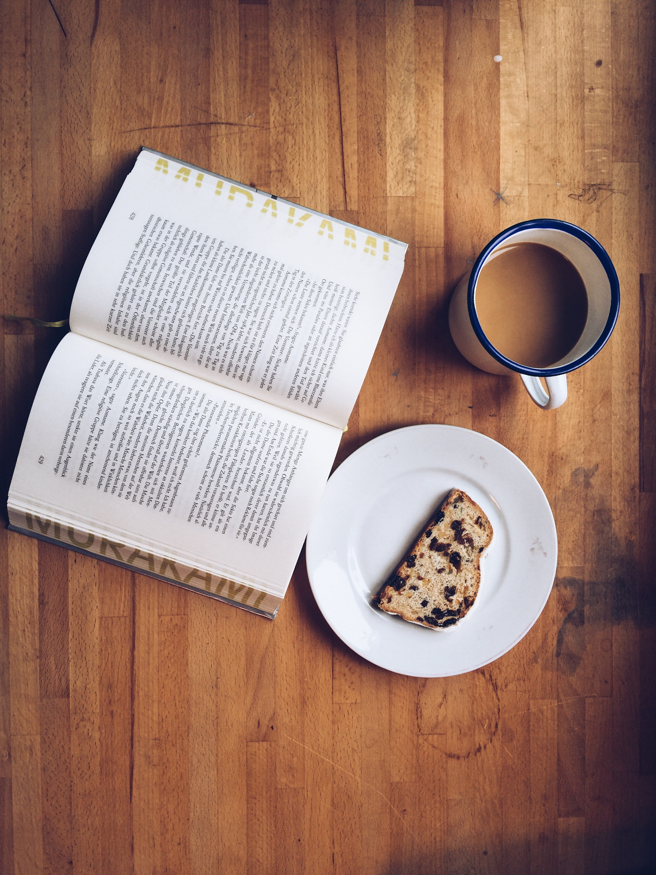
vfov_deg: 61.7
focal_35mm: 29
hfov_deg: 48.2
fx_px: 733
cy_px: 438
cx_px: 328
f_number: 2.2
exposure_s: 1/33
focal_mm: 4.15
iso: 32
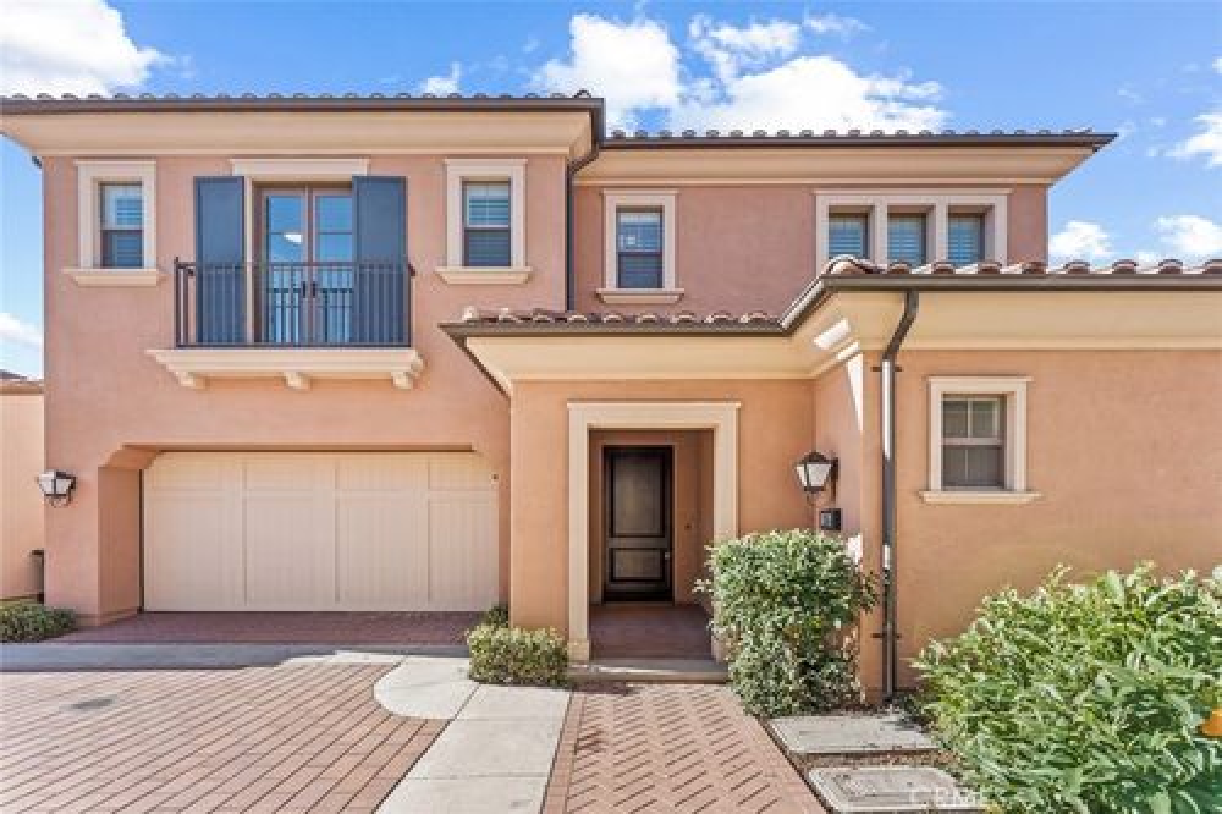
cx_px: 611
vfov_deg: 81.2
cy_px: 407
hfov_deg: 104.3
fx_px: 475
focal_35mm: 14
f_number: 6.3
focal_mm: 14
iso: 250
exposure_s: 1/125
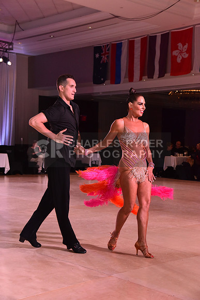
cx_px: 100
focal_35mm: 58
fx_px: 483
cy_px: 150
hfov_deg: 23.4
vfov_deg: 34.5
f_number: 6.3
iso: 2500
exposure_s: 1/320
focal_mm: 58
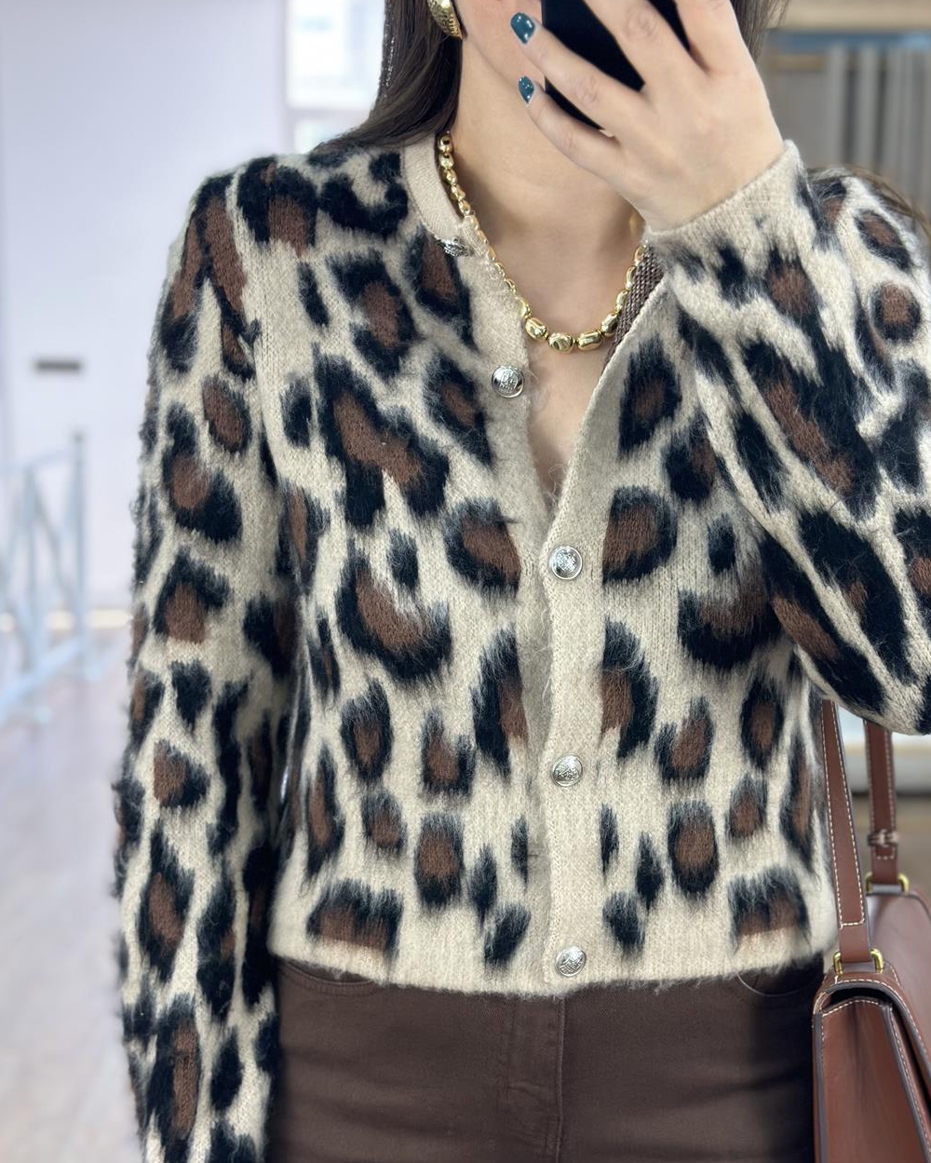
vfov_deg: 31.3
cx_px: 540
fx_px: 2066
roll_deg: +0.4
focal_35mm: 60
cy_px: 705
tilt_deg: -33.6
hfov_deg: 25.4
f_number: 1.78
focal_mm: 6.86
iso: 80
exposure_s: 1/100
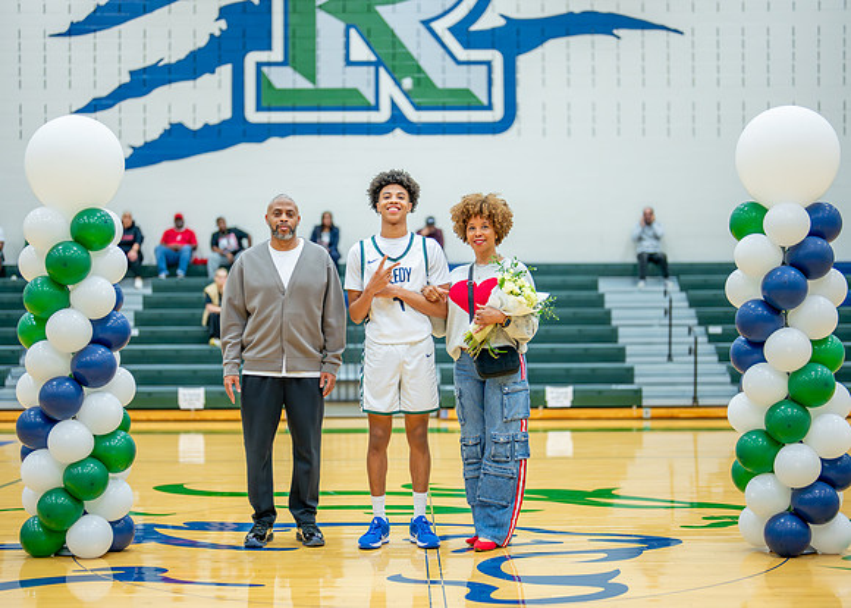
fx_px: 1379
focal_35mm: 57
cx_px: 411
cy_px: 320
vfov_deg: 24.8
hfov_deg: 34.3
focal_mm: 50
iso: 1000
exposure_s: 1/800
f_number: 1.2
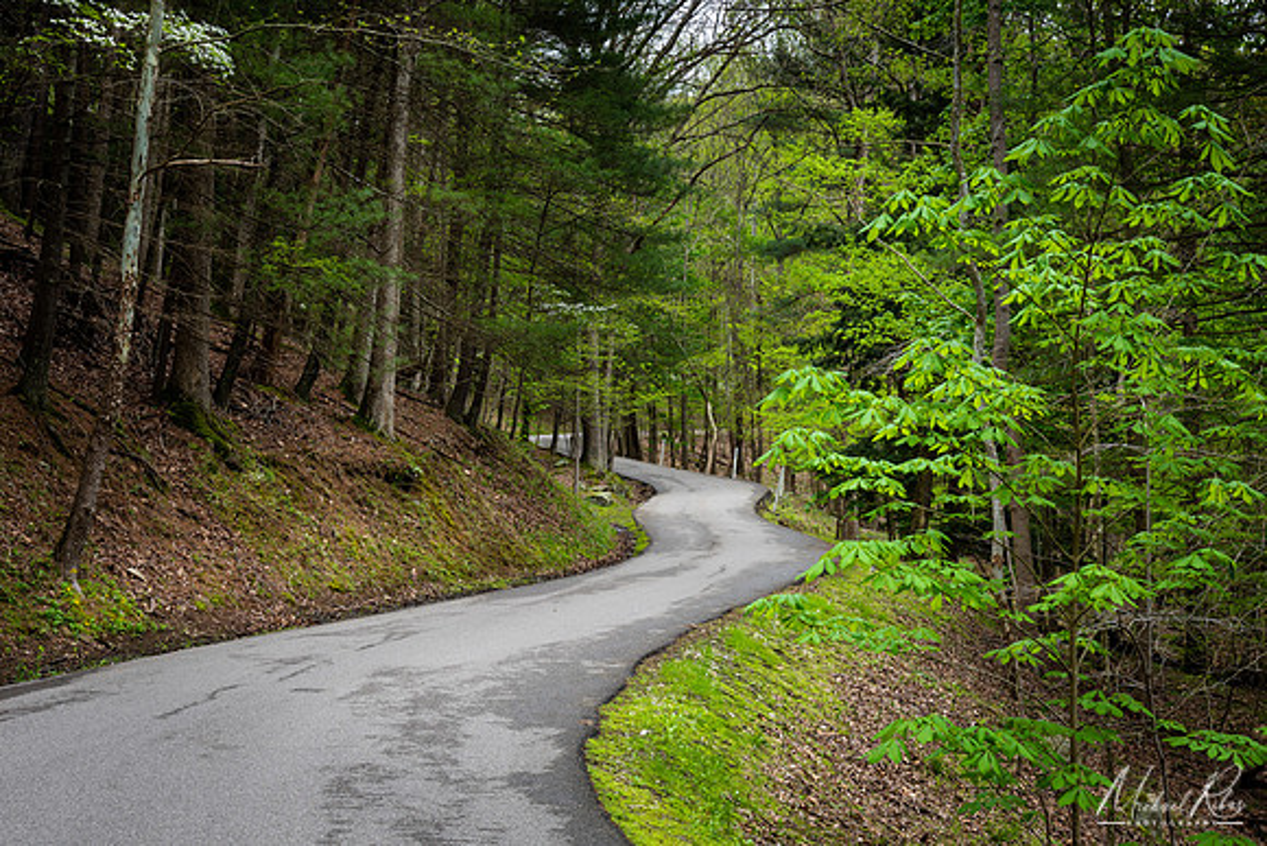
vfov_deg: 24.6
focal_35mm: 55
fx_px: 1936
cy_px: 423
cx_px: 634
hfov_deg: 36.2
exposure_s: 1/6
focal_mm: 55
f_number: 13
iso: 64
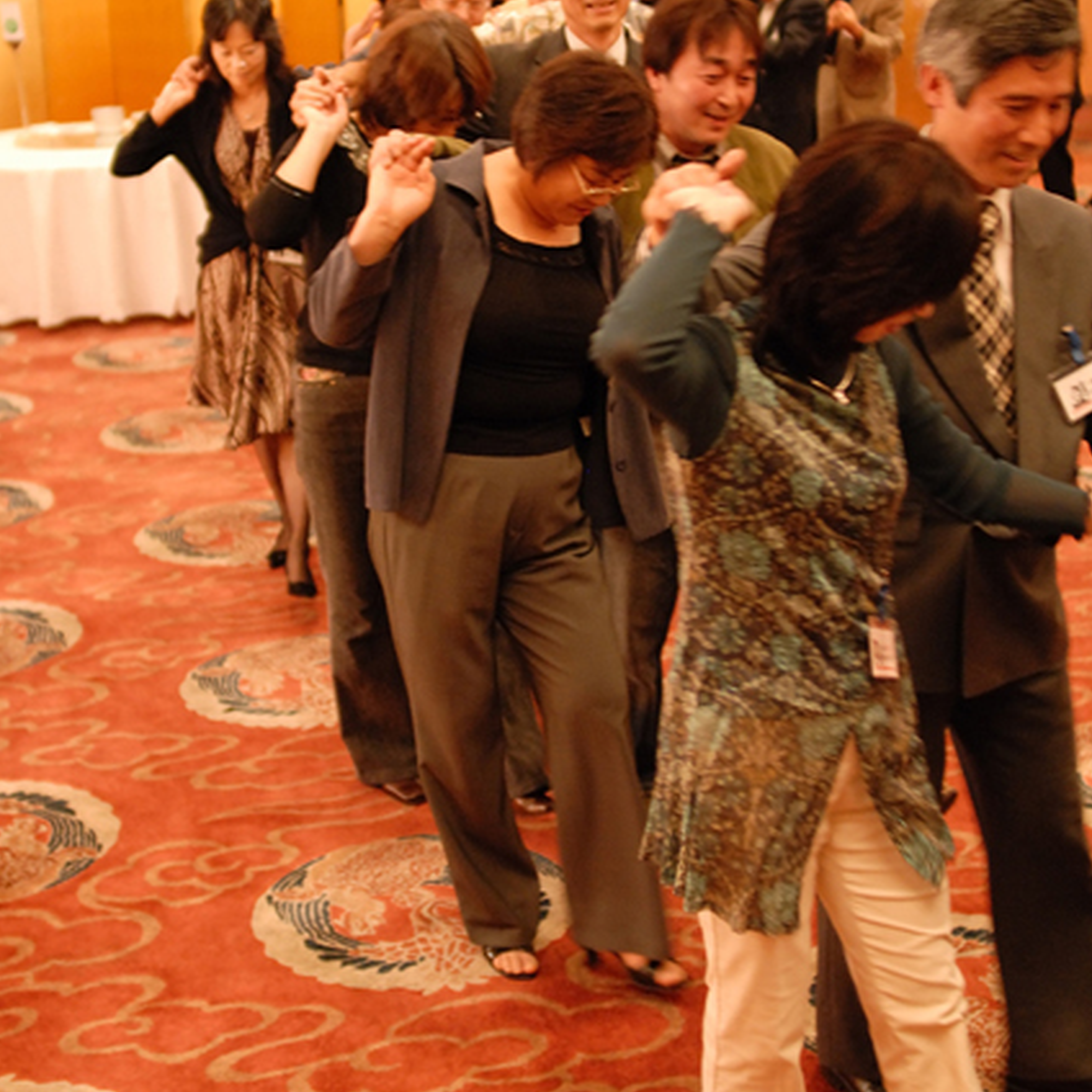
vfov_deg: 31.5
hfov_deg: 31.6
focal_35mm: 54
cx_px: 545
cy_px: 410
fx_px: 1927
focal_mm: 28
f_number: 2
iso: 800
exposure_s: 1/60
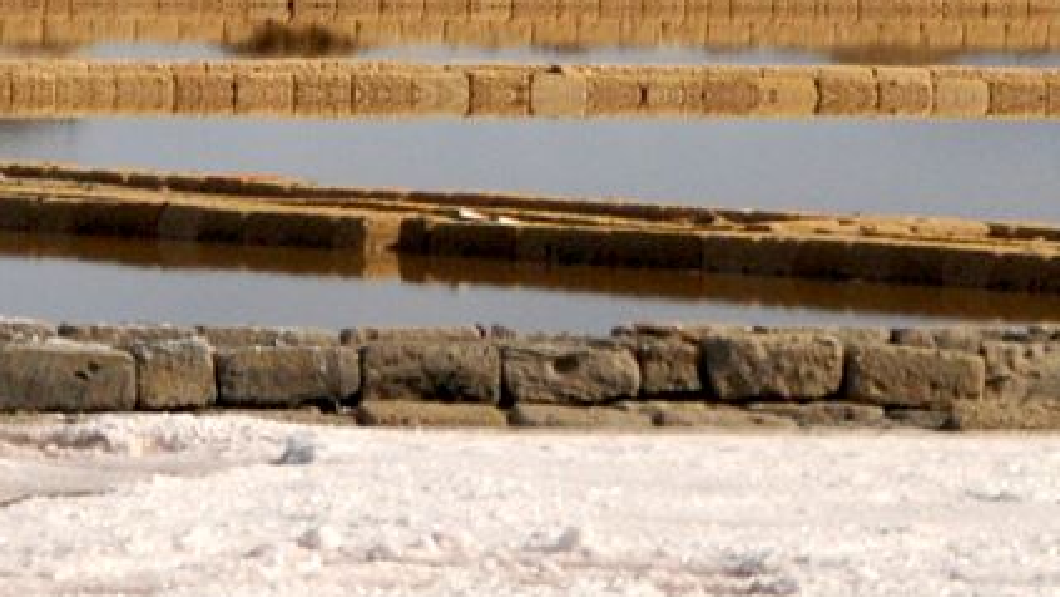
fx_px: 19040
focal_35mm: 677
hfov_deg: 3.2
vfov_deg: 1.8
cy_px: -623
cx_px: 960
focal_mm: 95
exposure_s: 1/2000
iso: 640
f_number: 8
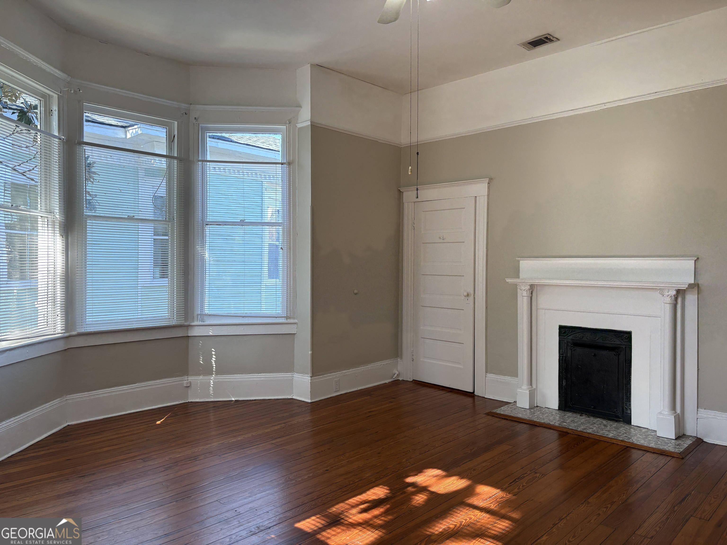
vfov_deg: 53.1
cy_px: 272
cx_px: 364
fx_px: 546
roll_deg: +0.8
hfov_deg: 67.3
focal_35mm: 26
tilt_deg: +1.1
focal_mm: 5.96
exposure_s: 1/153
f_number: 1.6
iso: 64
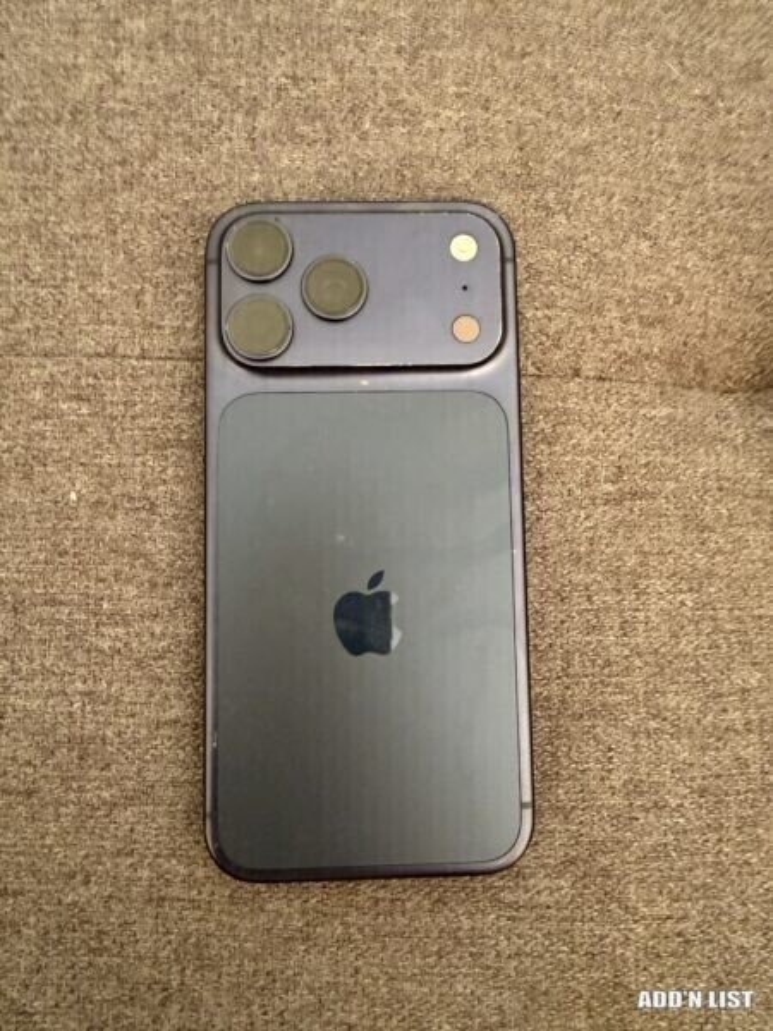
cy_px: 516
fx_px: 715
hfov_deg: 56.8
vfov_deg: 71.6
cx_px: 386
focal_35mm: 24
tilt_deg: -82.9
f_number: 2.2
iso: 1000
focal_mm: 2.22
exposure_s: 1/60
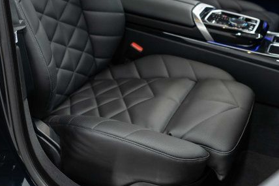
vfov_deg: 19.7
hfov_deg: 30.1
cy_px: 0
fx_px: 519
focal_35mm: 67
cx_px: 133
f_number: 3.2
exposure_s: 1/50
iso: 1000
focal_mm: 28
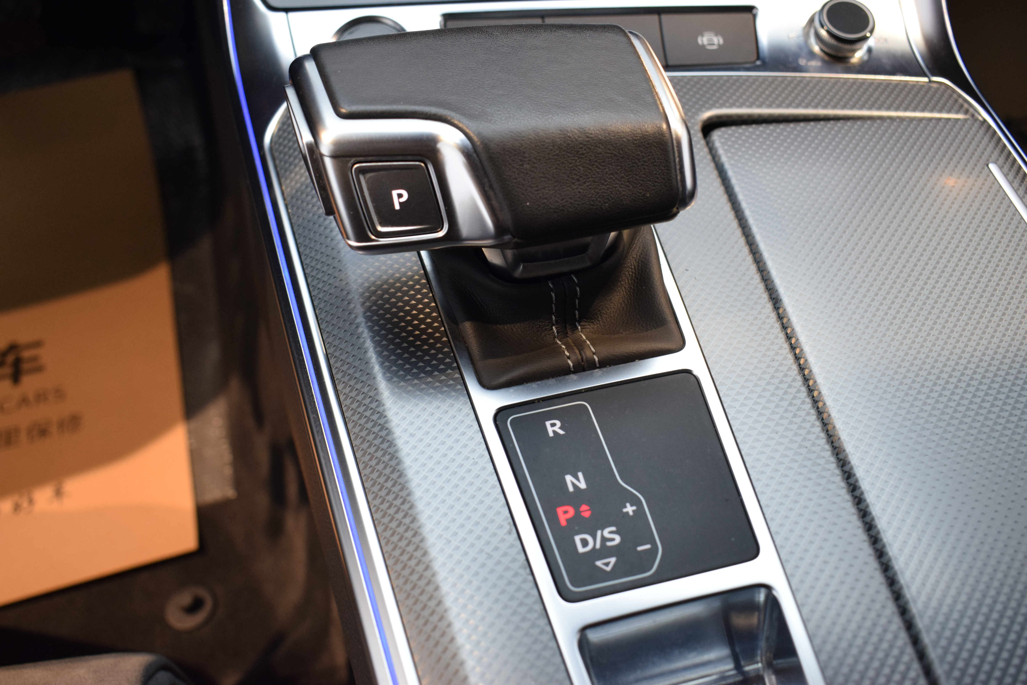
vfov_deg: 40.0
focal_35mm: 33
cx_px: 514
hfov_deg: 57.2
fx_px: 942
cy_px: 342
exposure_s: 1/60
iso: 1000
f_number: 5.6
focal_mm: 22
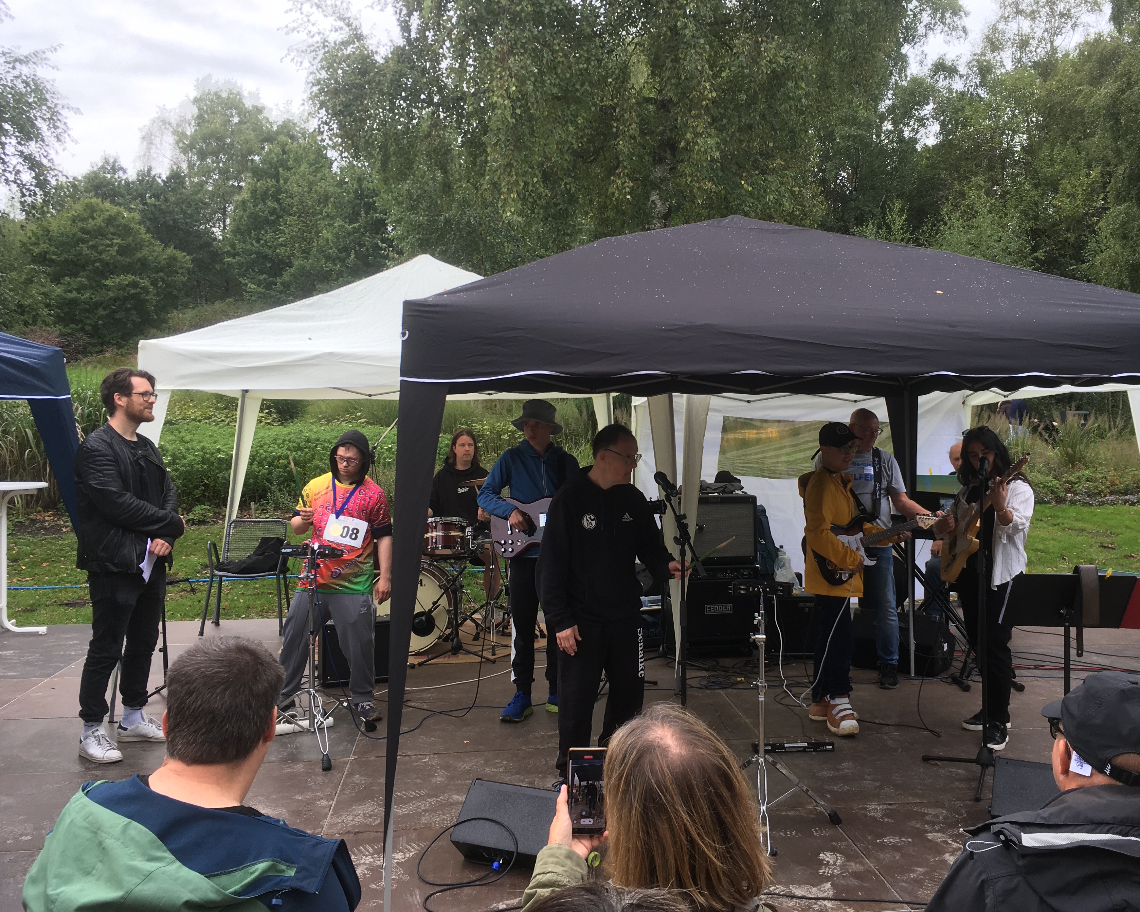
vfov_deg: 43.3
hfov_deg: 52.7
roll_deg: -0.5
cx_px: 650
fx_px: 1147
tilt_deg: +0.4
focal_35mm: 34
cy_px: 415
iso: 25
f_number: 2.2
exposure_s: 1/220
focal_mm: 4.15
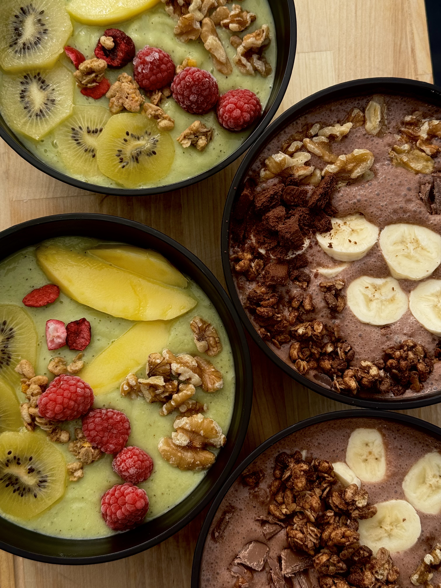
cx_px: 220
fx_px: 815
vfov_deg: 39.7
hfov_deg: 30.3
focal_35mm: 48
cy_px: 294
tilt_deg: -83.3
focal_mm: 6.76
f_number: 1.78
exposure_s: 1/3096
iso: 64
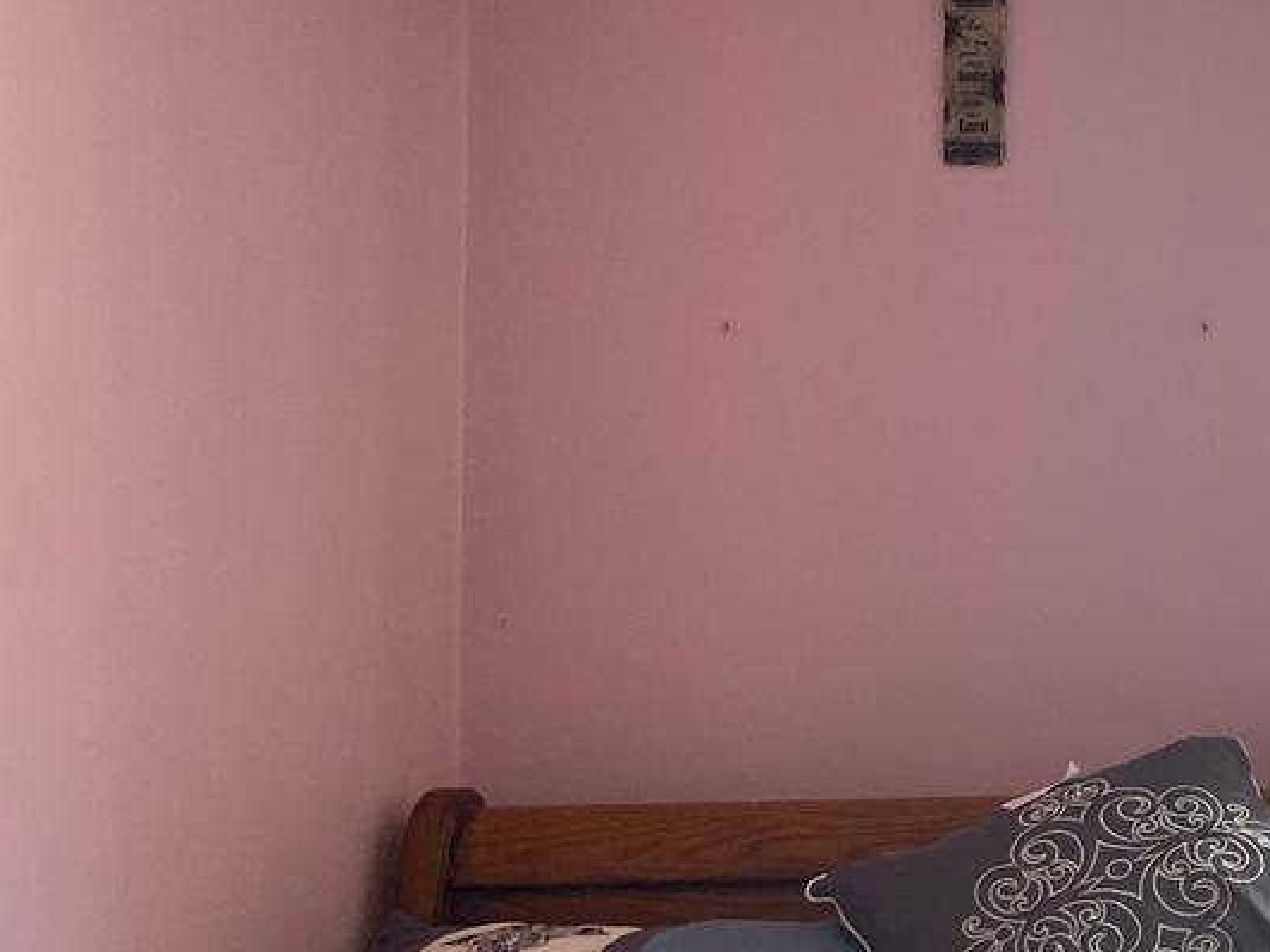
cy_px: 303
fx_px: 3669
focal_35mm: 100
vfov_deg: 14.8
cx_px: 2156
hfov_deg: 16.9
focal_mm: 4.25
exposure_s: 1/60
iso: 64
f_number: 1.8
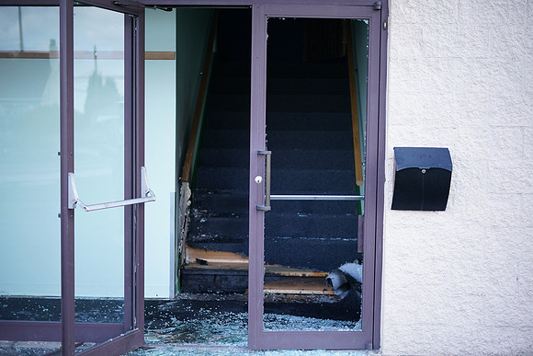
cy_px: 178
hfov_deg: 39.6
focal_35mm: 50
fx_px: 740
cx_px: 266
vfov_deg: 27.0
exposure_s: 1/5000
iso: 1600
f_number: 1.8
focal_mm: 50
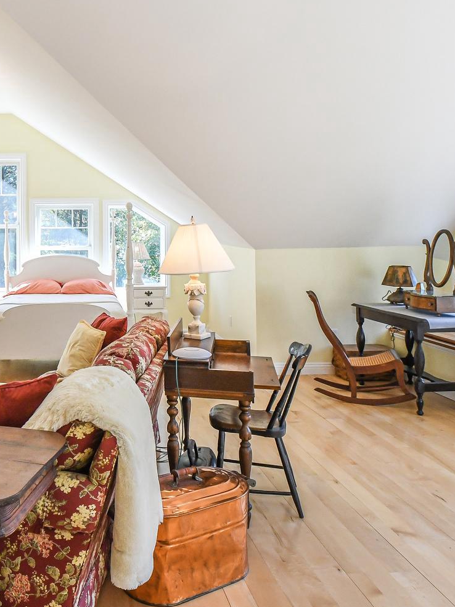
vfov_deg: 59.2
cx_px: 80
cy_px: 227
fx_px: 526
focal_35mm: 30
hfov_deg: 44.1
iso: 1000
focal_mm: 10
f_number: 5.6
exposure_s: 1/250
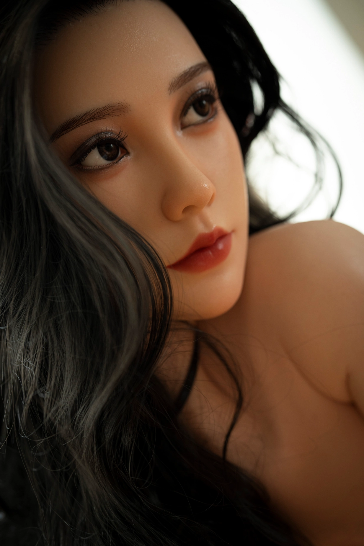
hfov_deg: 27.0
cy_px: 273
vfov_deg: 39.6
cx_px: 182
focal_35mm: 50
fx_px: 758
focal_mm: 50
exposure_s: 1/80
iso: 400
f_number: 2.8
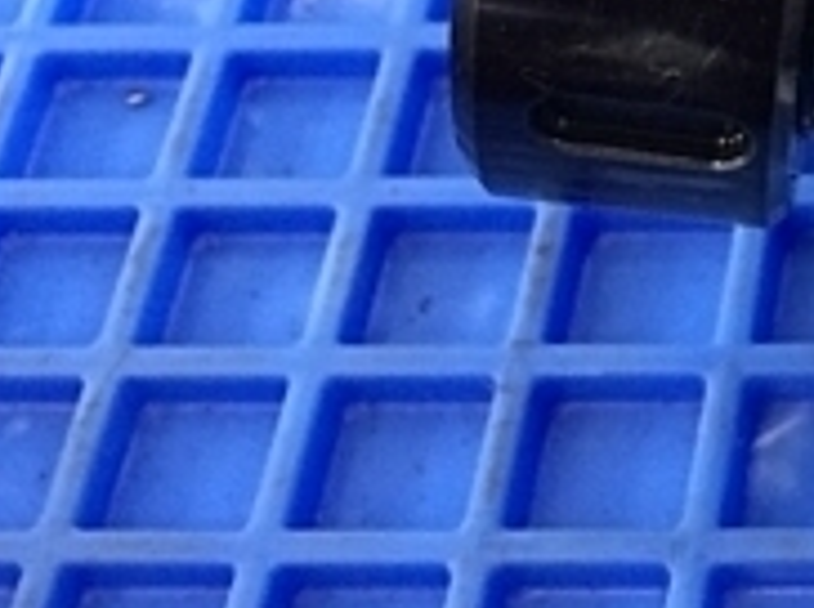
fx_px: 2395
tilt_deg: -57.0
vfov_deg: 14.3
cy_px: 31
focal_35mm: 102
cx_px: 1328
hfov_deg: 16.9
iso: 100
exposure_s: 1/30
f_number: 2.2
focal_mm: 4.15
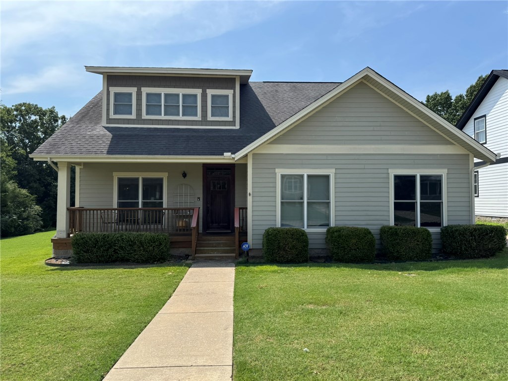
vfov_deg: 56.8
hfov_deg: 71.6
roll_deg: -0.6
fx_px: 352
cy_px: 190
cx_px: 254
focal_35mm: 24
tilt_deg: +0.6
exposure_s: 1/4049
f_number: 1.78
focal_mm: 6.76
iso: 80
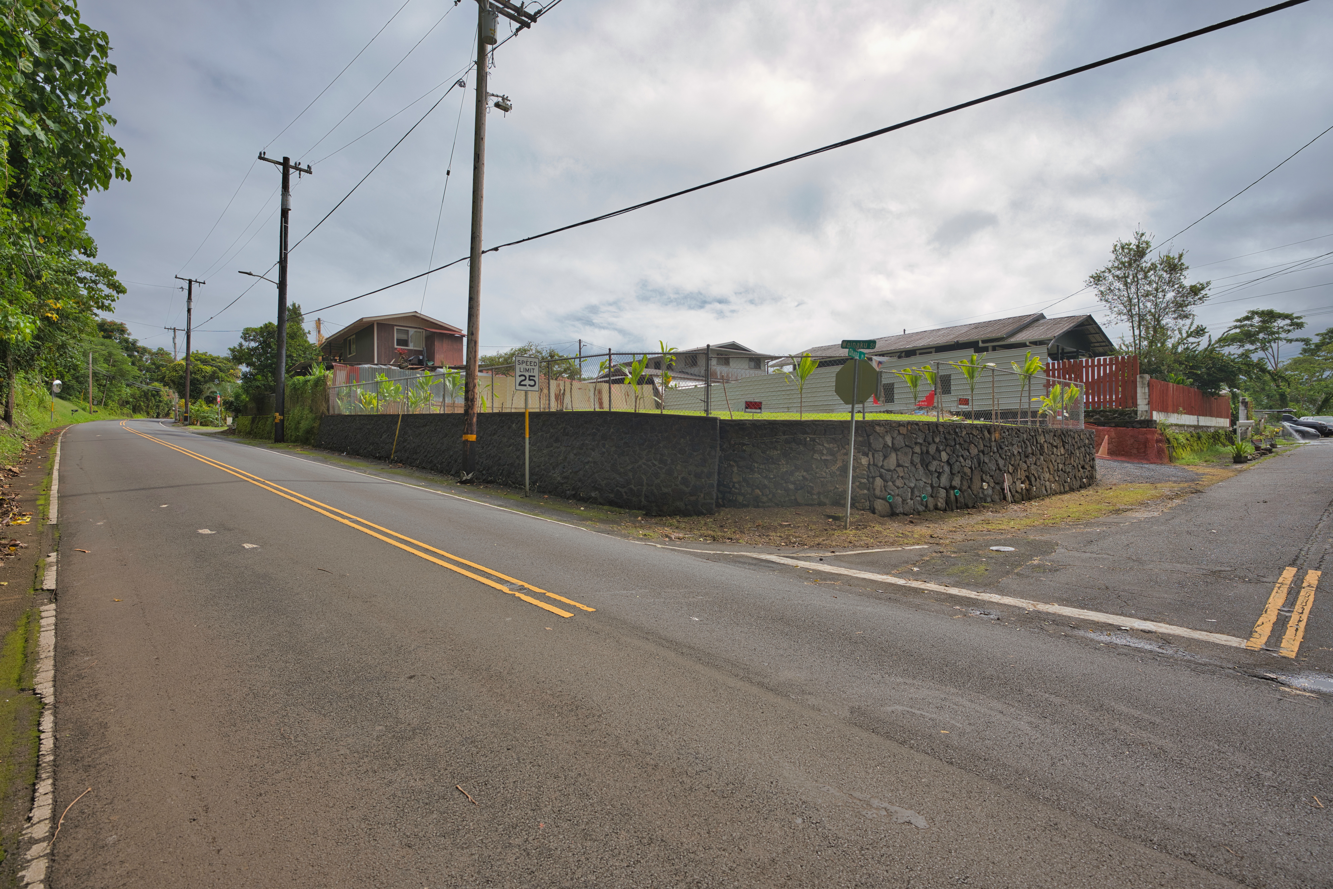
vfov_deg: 70.8
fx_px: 626
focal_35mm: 17
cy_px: 444
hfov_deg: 93.6
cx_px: 666
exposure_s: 1/1000
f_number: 4
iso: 50
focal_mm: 16.9
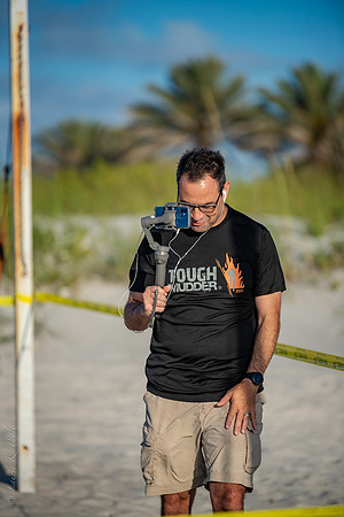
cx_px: 172
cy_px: 258
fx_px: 2866
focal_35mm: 200
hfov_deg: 6.9
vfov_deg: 10.3
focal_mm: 200
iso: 450
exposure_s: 1/4000
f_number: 2.8
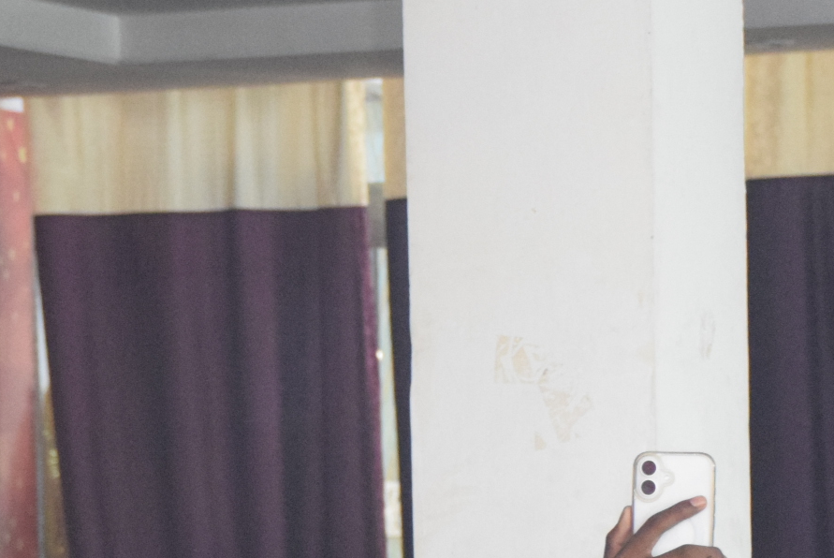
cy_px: 719
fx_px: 5256
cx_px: 308
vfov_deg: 6.0
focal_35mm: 227
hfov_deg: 9.1
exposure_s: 1/60
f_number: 4.5
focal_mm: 45
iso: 3600
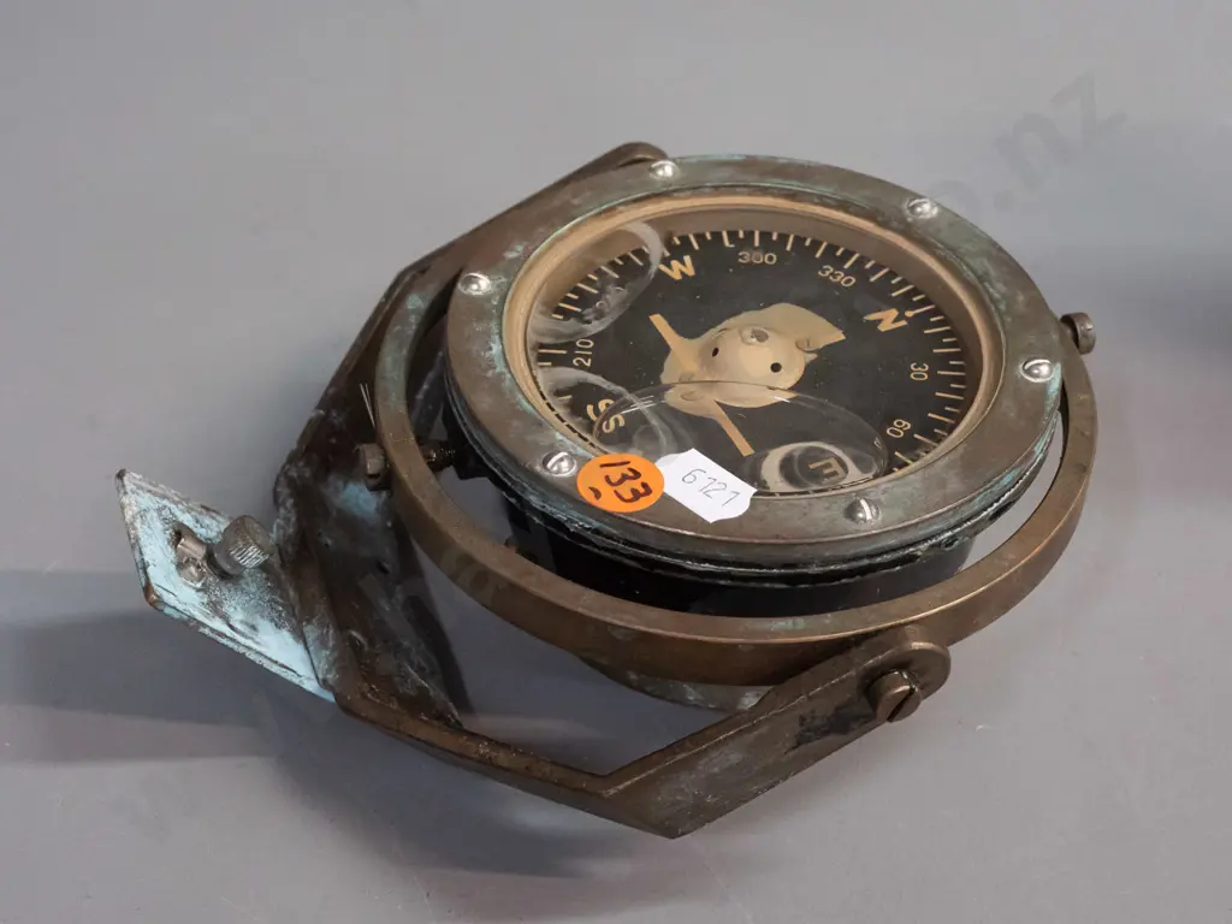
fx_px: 1637
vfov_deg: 31.5
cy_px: 462
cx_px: 616
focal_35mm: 46
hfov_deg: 41.2
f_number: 5.6
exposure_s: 1/125
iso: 3200
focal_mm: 23
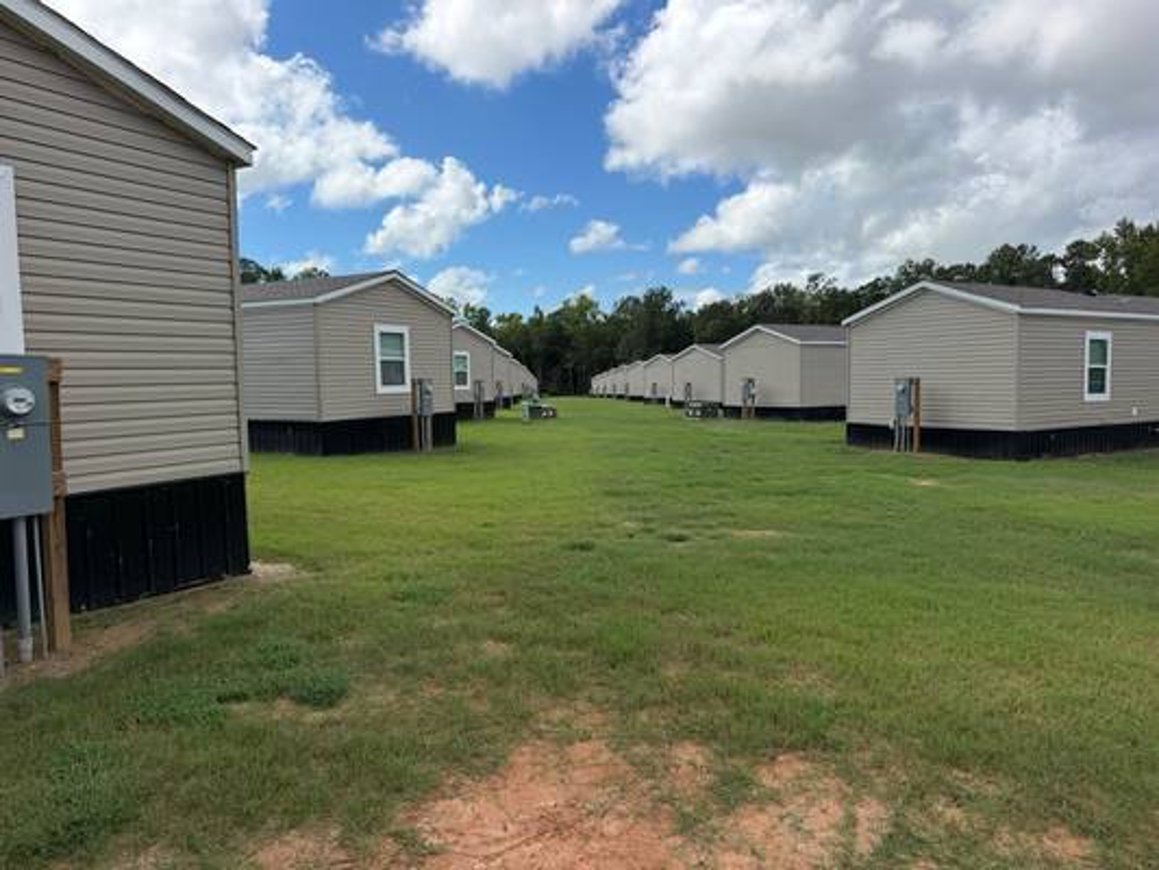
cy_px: 435
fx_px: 804
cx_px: 580
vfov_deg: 56.8
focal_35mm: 24
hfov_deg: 71.6
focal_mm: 6.76
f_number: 1.78
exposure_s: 1/4673
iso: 80
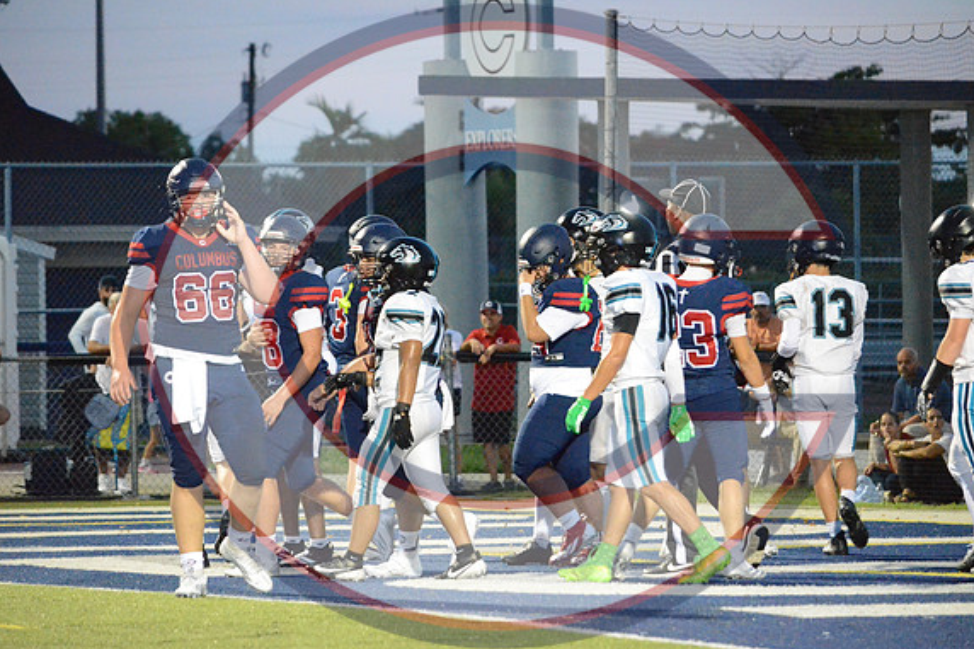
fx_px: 6978
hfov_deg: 8.0
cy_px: 325
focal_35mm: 258
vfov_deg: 5.3
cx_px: 492
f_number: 5
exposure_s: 1/200
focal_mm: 170
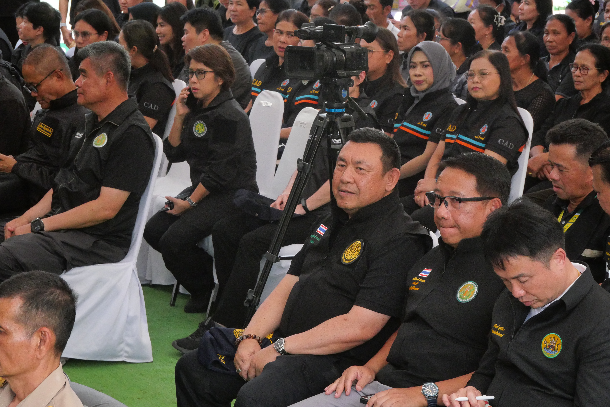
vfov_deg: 11.1
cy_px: 204
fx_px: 2102
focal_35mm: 124
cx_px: 305
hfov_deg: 16.5
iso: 3200
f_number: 9
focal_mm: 60
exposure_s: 1/640
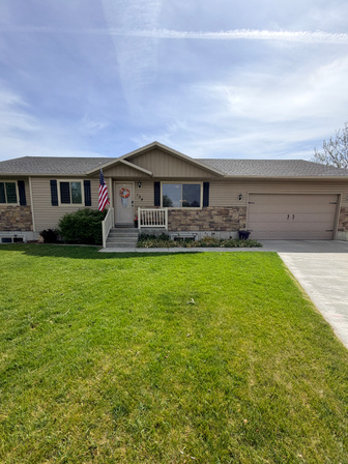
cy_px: 246
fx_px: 201
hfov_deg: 81.7
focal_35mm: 15
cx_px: 167
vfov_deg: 98.0
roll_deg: -0.1
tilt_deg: -7.9
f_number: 2.2
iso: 20
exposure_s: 1/1125
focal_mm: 2.22
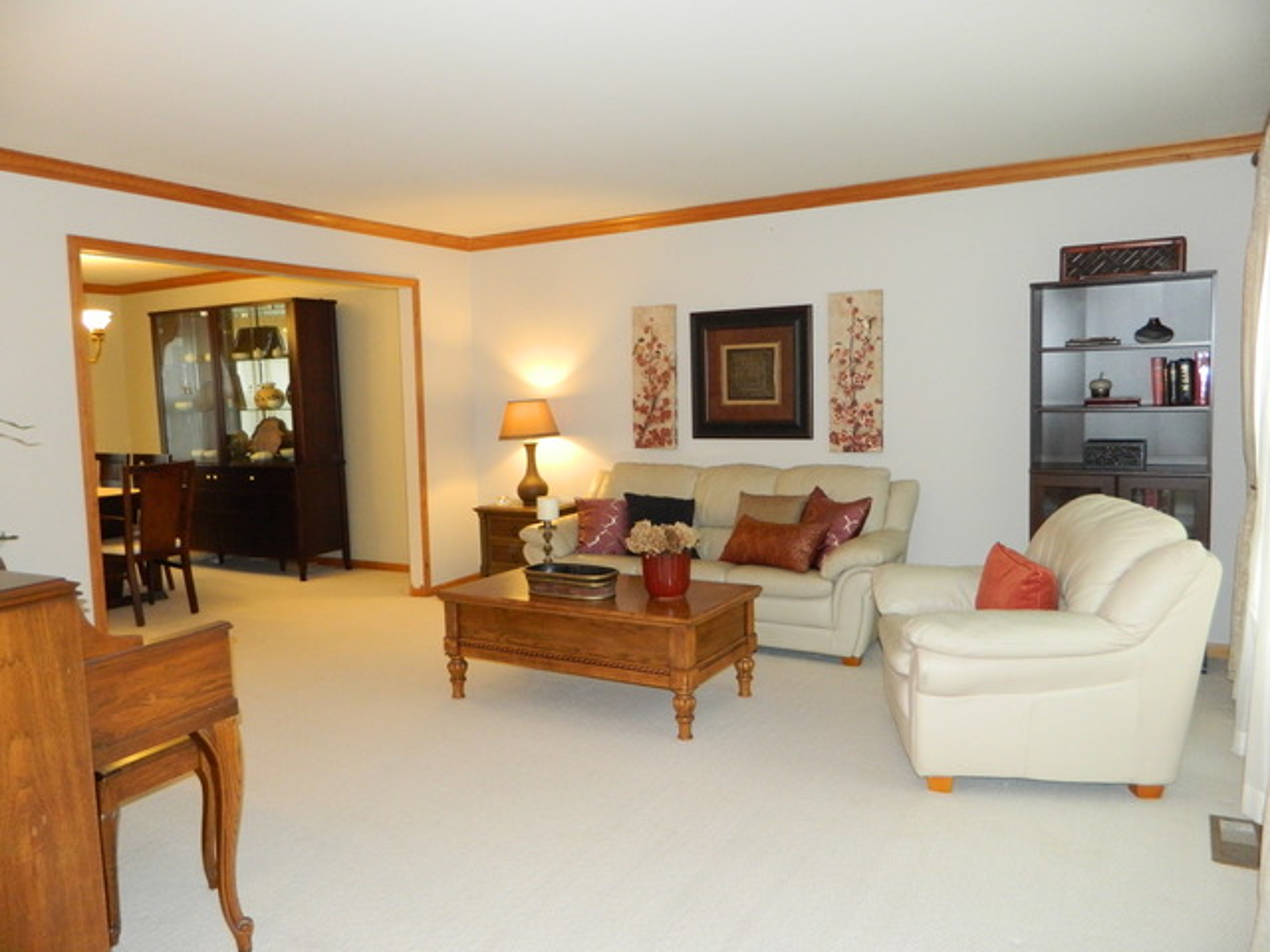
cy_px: 476
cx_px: 635
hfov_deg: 69.4
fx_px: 917
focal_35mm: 25
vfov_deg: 54.9
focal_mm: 4.5
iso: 400
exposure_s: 1/30
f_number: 3.1
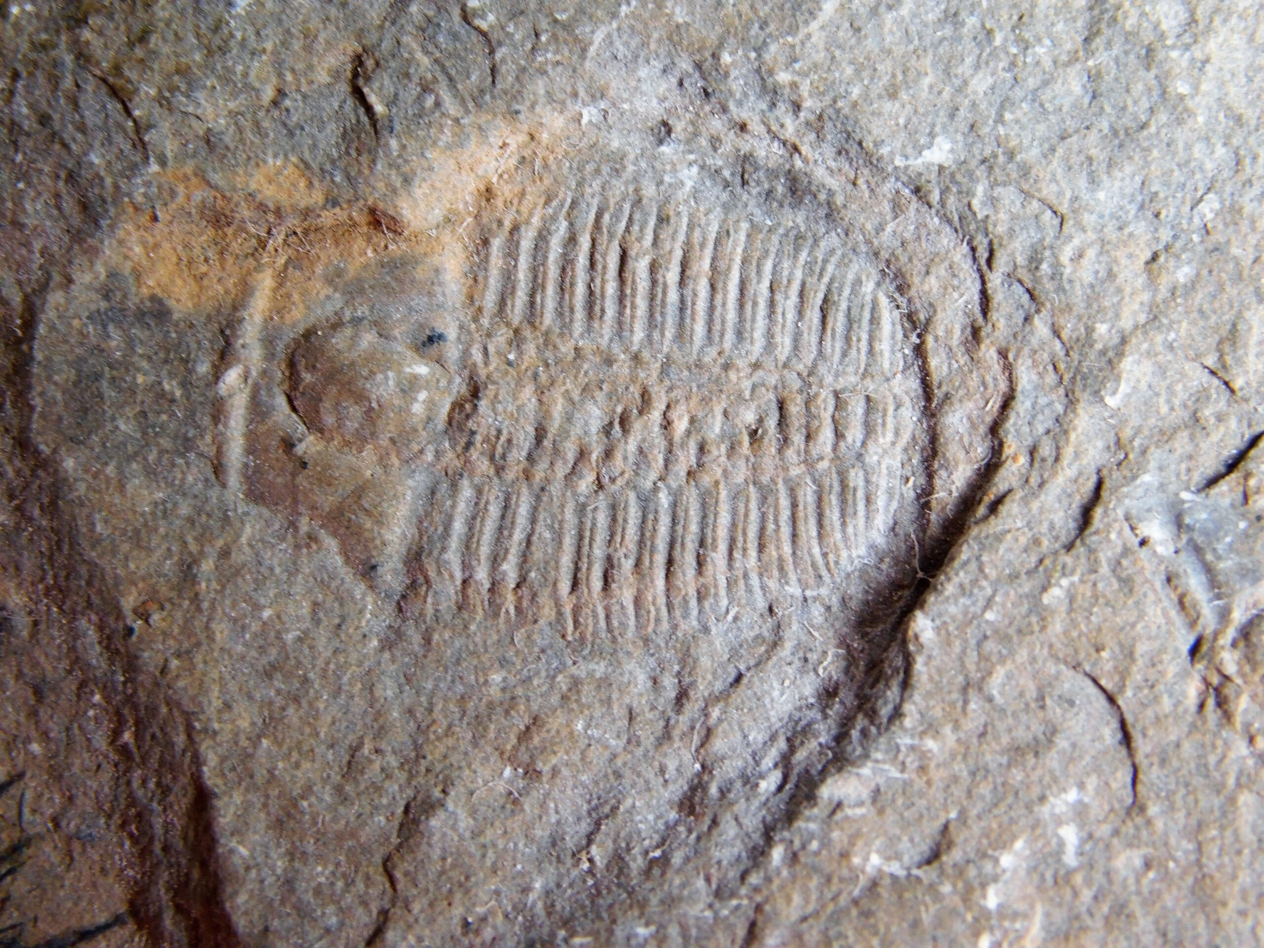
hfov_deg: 11.6
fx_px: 6208
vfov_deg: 8.7
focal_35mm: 170
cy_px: 474
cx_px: 632
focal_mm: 30.1
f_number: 5.3
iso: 140
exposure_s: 1/30
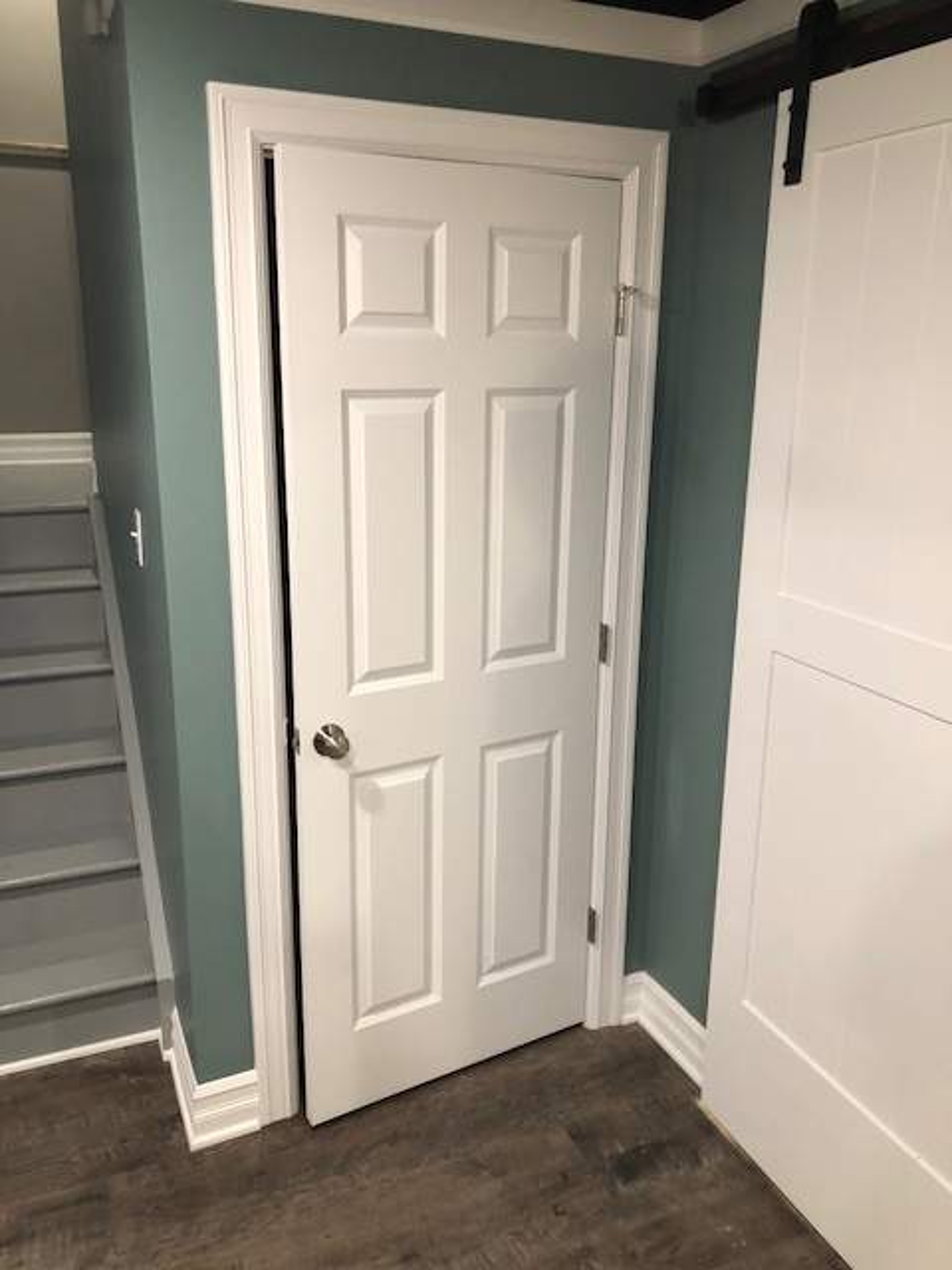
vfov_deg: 63.4
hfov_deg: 49.7
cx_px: 476
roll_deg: -0.2
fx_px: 1027
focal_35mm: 28
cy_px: 635
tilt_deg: -14.1
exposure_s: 1/15
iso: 50
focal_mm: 4
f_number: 1.8
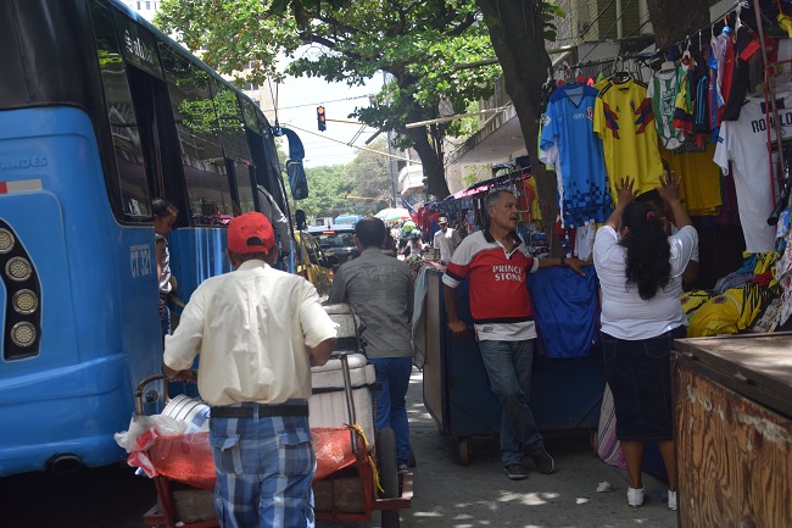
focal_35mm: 48
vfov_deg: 28.1
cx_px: 396
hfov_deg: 41.1
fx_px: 1056
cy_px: 264
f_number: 4.2
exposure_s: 1/1000
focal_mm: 32
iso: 500
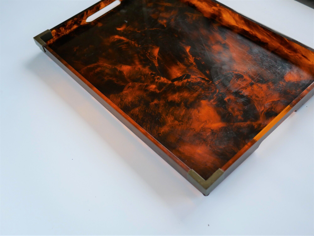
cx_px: 157
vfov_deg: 36.0
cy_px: 118
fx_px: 363
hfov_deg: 46.8
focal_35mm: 40
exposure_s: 1/125
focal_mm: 20
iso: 200
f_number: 2
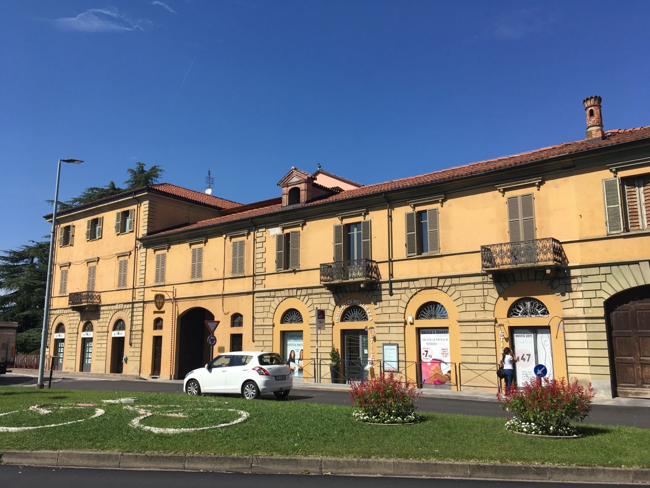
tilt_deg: +10.0
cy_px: 244
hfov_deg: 61.7
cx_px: 325
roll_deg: -0.6
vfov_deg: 48.2
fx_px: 545
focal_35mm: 29
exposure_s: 1/2262
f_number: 2.2
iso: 25
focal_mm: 4.15
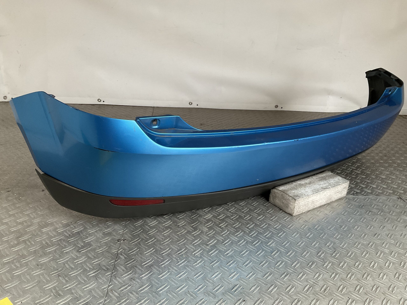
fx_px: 341
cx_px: 204
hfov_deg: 61.7
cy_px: 152
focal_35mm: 29
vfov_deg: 48.2
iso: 100
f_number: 1.8
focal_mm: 3
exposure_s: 1/50
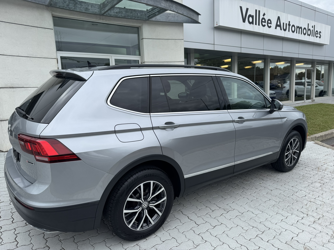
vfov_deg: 56.8
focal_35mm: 24
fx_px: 232
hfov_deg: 71.6
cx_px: 167
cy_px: 125
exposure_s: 1/1311
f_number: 1.78
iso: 80
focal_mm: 6.76
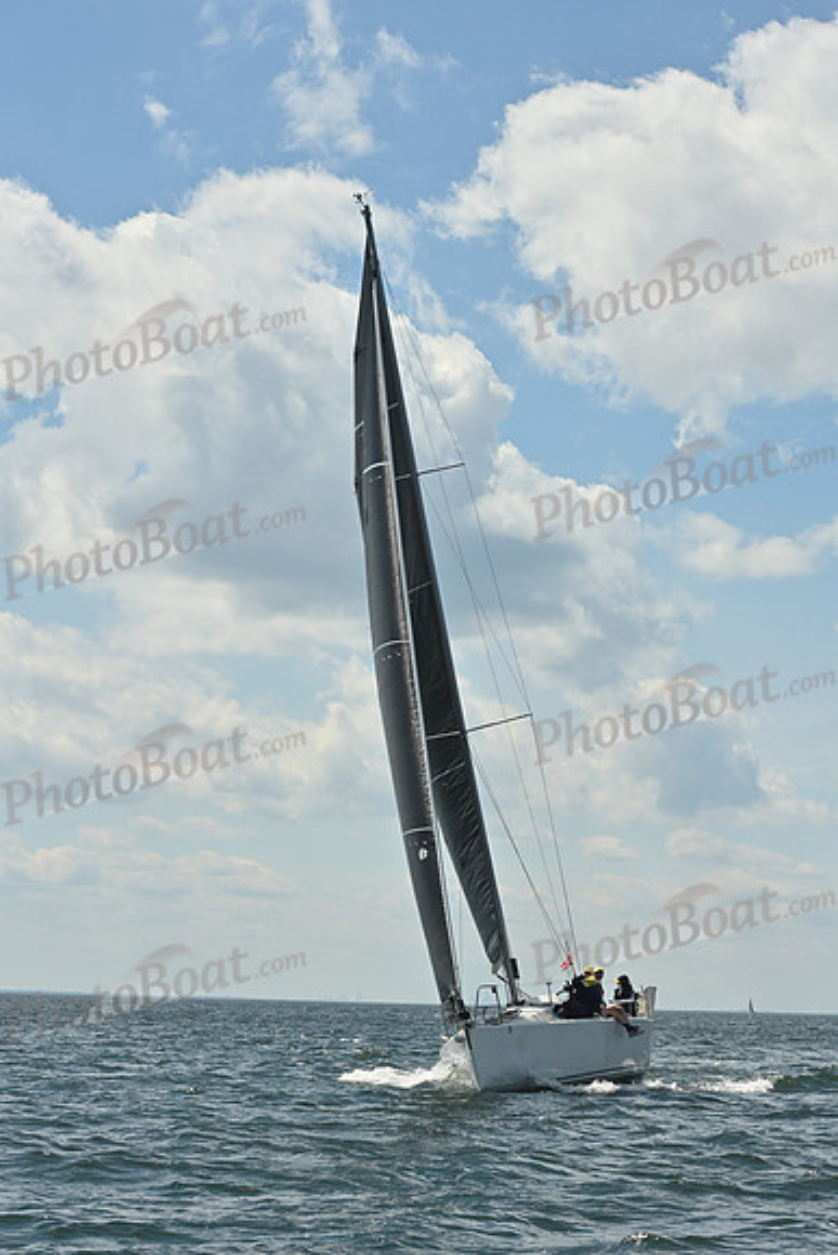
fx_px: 3315
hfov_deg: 14.4
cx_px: 419
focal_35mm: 95
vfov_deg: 21.5
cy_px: 628
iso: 250
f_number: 11
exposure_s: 1/1250
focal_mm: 95
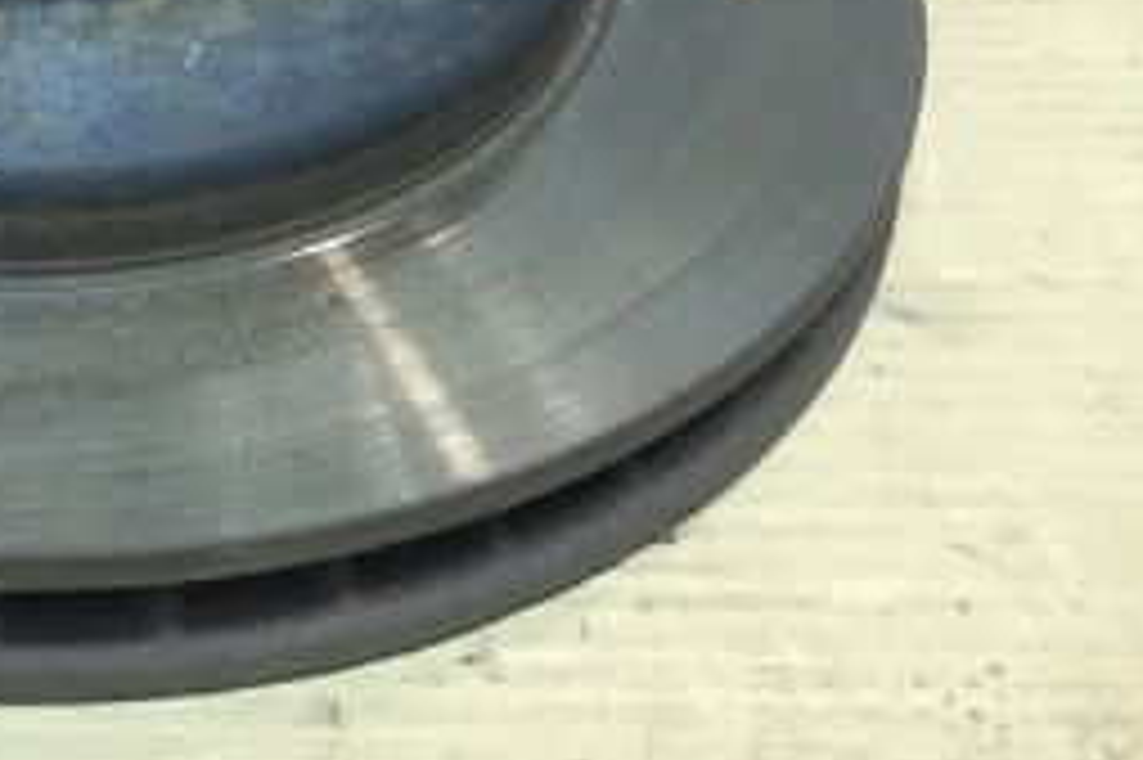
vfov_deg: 16.7
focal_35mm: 76
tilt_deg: -29.7
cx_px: -104
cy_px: -283
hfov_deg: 24.9
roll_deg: +0.4
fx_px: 2411
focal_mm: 4.15
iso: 100
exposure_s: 1/33
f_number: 2.2
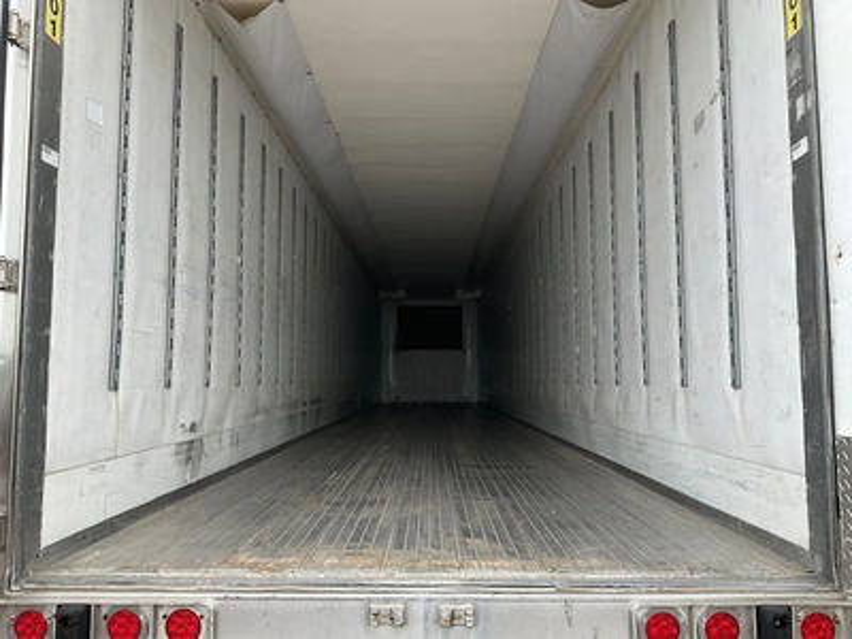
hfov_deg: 61.7
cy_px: 320
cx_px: 426
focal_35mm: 29
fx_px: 714
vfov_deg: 48.2
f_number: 1.8
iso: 25
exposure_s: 1/314
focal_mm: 3
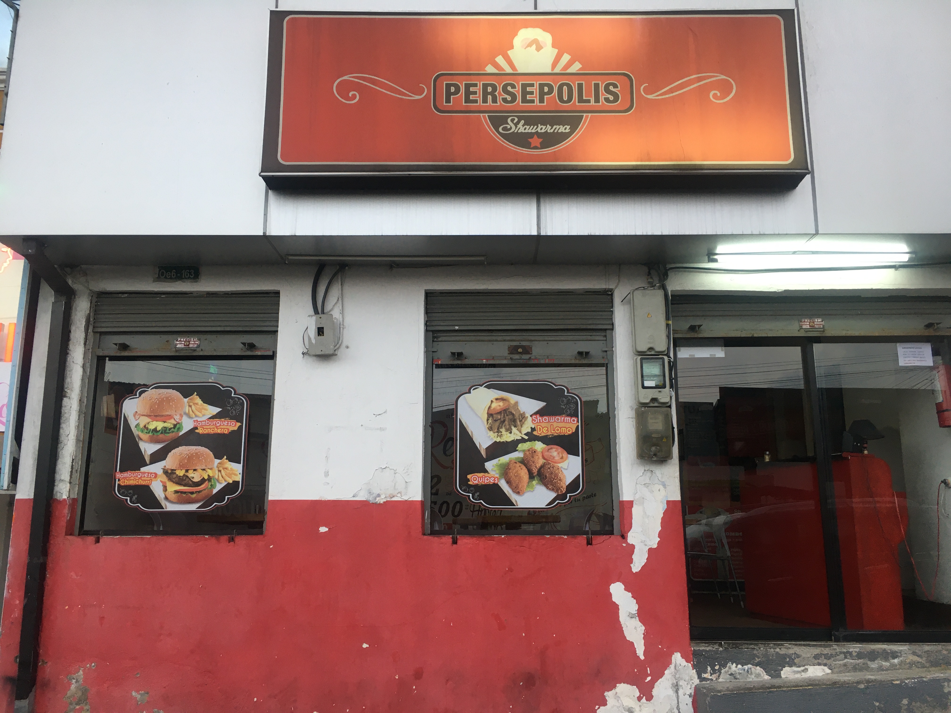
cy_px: 356
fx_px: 797
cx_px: 476
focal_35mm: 29
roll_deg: +0.1
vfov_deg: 48.2
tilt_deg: +12.6
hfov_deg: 61.7
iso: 25
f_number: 2.2
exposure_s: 1/40
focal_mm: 4.15
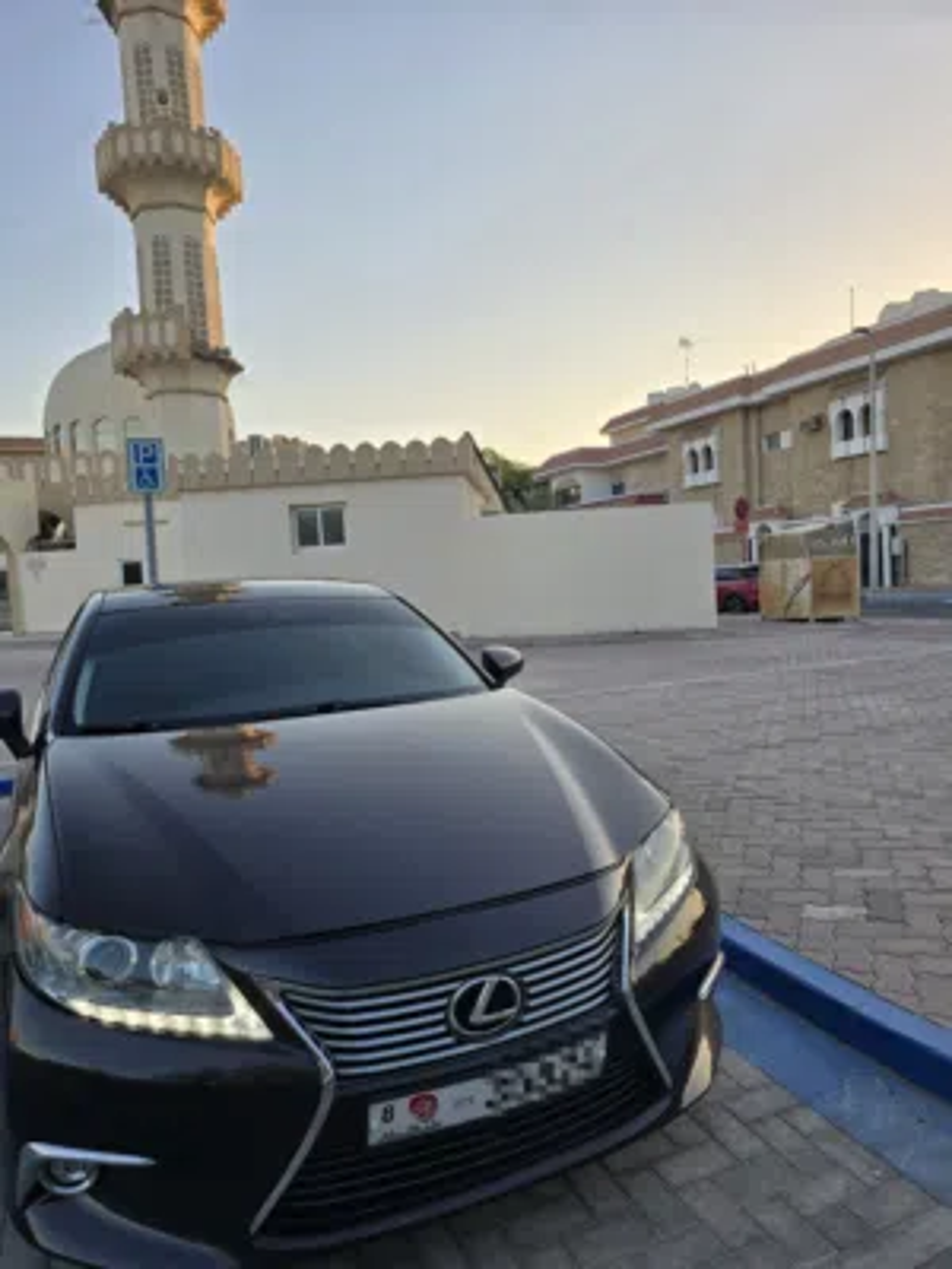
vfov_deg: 73.9
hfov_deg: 58.9
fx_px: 843
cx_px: 476
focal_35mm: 23
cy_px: 634
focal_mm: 6.3
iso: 12
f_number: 1.7
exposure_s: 1/182
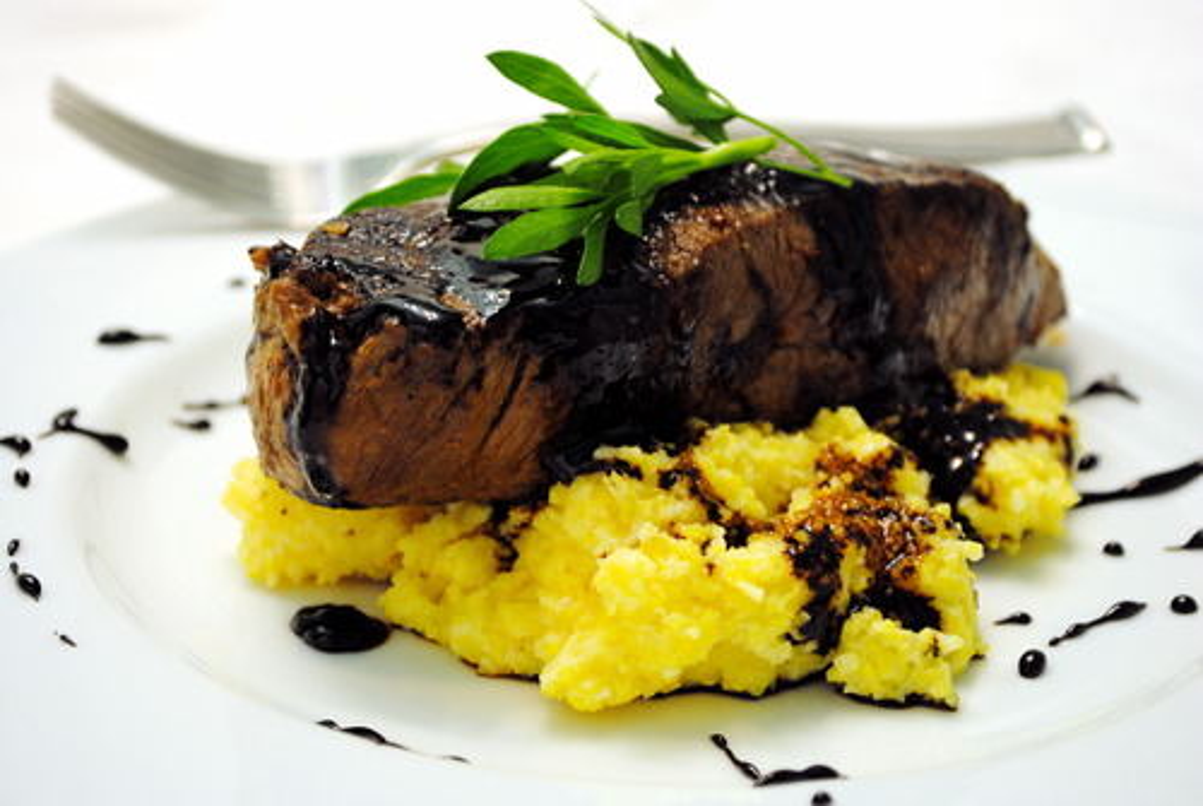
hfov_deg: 26.0
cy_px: 403
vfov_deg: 17.6
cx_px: 602
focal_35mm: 78
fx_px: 2610
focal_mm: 52
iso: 360
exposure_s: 1/30
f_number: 5.6
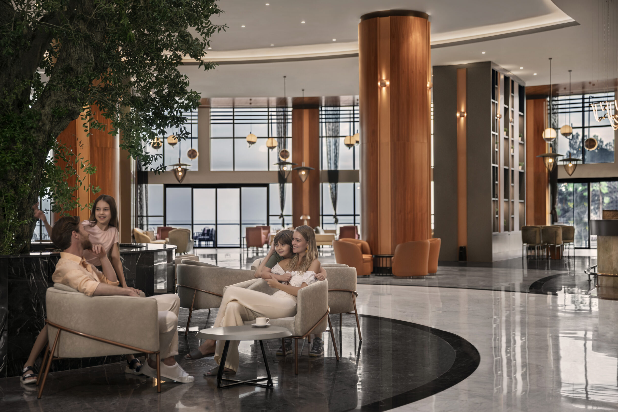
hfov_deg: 35.6
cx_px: 305
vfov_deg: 24.2
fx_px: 961
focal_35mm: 56
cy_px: 206
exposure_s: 1/125
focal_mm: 55
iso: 640
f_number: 2.8
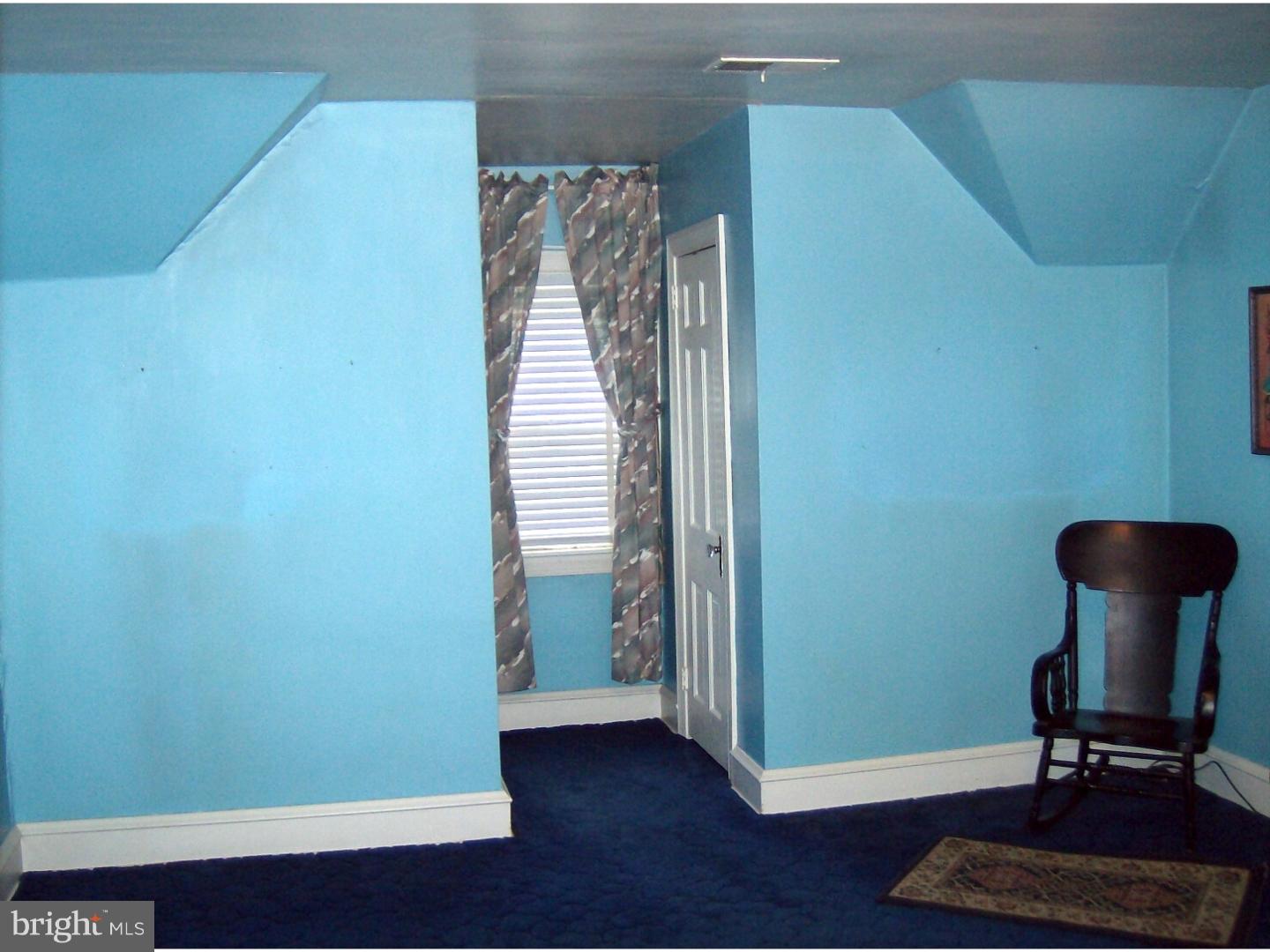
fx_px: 1321
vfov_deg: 39.7
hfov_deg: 51.4
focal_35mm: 36
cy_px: 476
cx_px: 635
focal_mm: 6
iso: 200
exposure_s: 1/60
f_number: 2.8
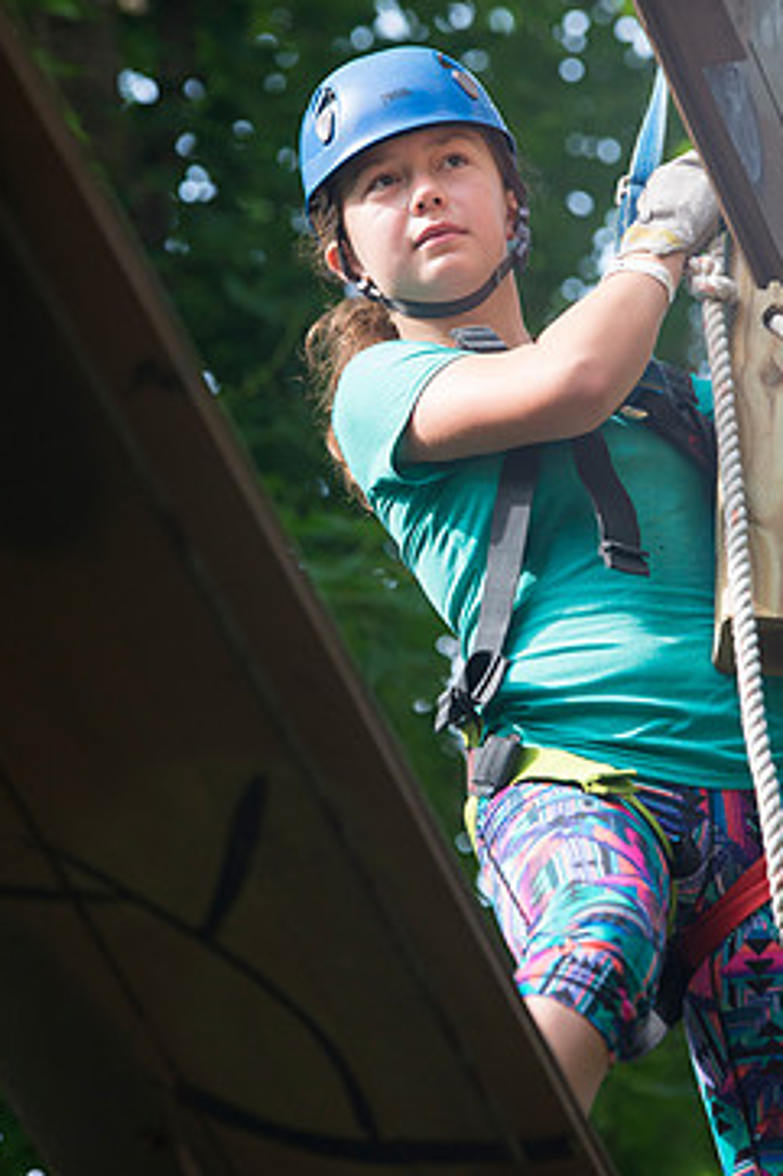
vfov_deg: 9.0
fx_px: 7510
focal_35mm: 230
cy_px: 539
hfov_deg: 6.0
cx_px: 422
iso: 1250
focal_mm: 185
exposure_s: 1/1000
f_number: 5
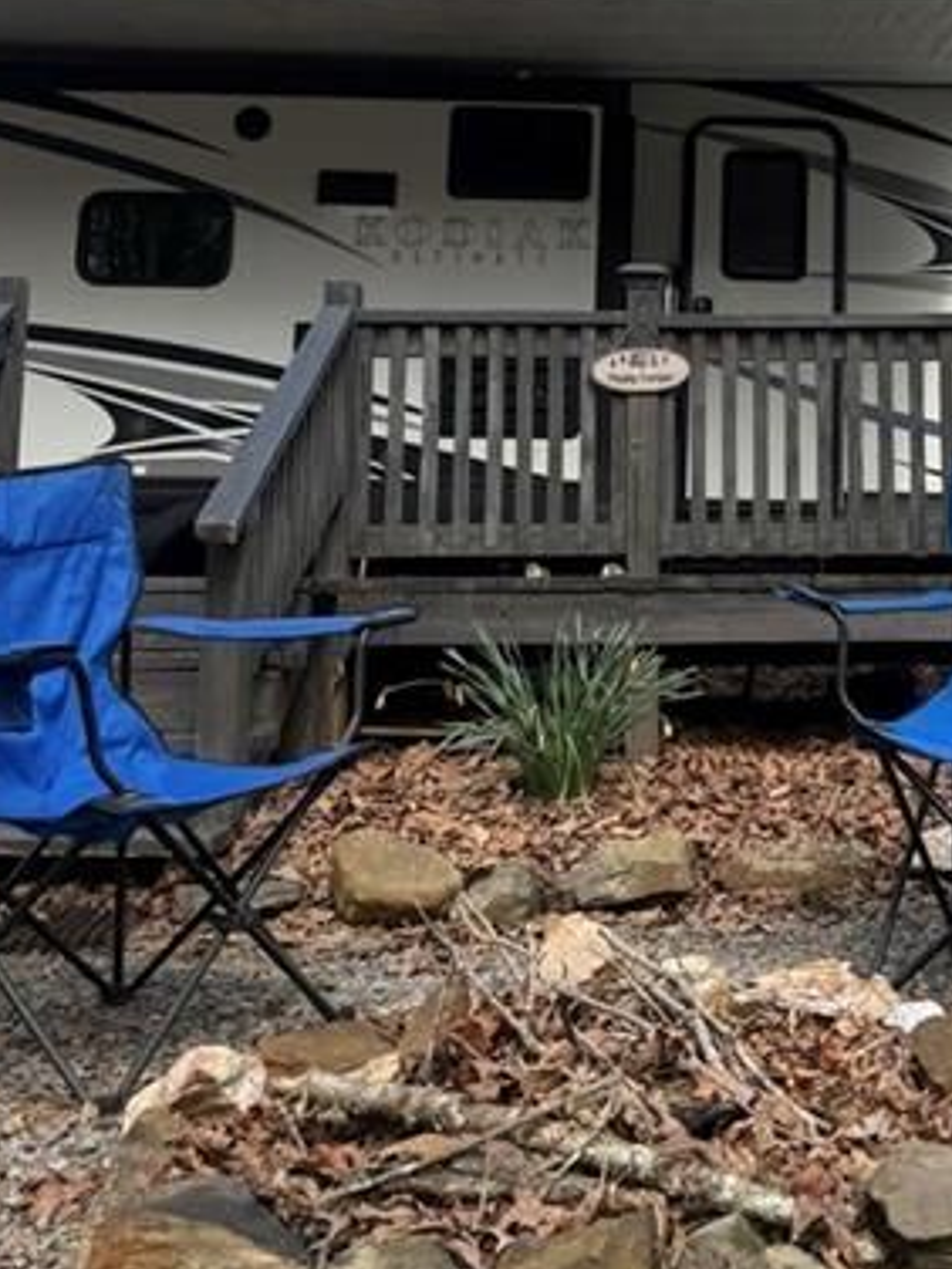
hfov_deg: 28.4
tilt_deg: +11.0
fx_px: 1797
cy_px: 331
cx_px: 874
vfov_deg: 38.0
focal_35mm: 49
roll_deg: -1.3
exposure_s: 1/1437
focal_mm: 6.76
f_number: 1.78
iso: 80
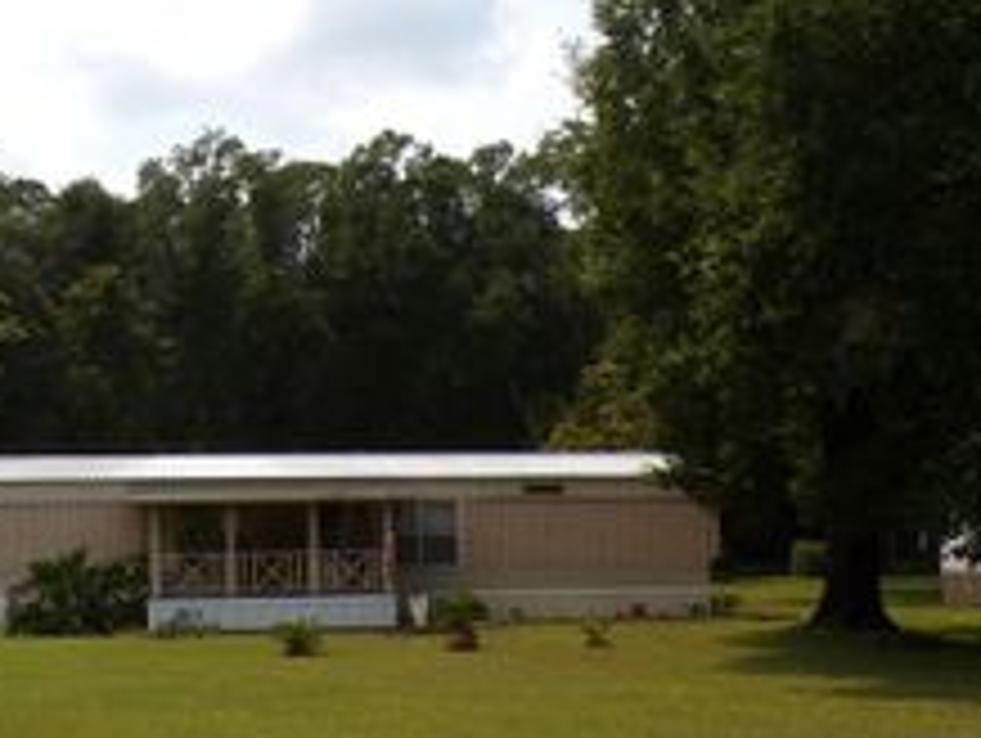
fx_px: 1560
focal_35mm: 55
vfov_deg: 26.6
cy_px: 439
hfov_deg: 34.5
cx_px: 302
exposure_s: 1/680
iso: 100
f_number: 4.4
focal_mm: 4.3
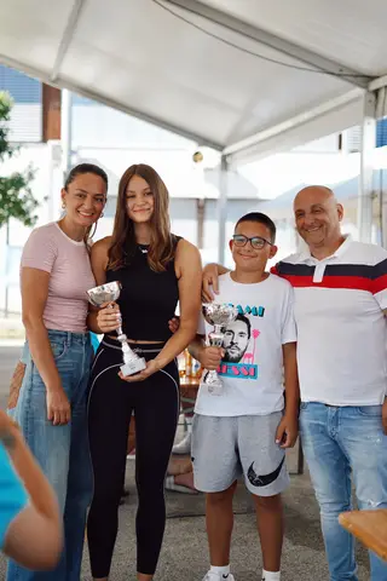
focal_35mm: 50
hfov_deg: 27.0
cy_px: 290
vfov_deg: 39.6
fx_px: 806
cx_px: 194
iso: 100
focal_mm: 50
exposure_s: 1/640
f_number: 1.8
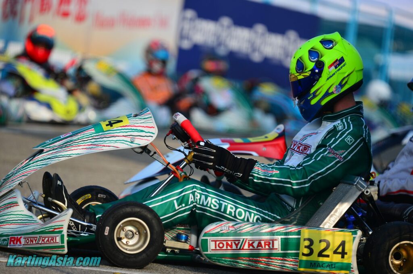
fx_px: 3439
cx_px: 206
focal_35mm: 300
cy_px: 137
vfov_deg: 4.6
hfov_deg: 6.9
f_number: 4.5
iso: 125
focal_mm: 300
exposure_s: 1/800
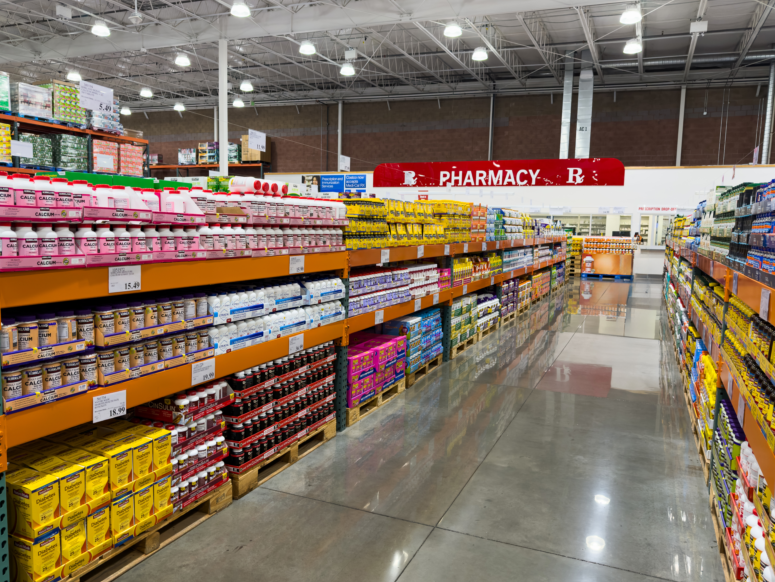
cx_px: 360
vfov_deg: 51.4
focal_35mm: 27
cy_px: 297
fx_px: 604
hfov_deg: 65.2
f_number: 1.8
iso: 160
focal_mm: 6.8
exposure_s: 1/125
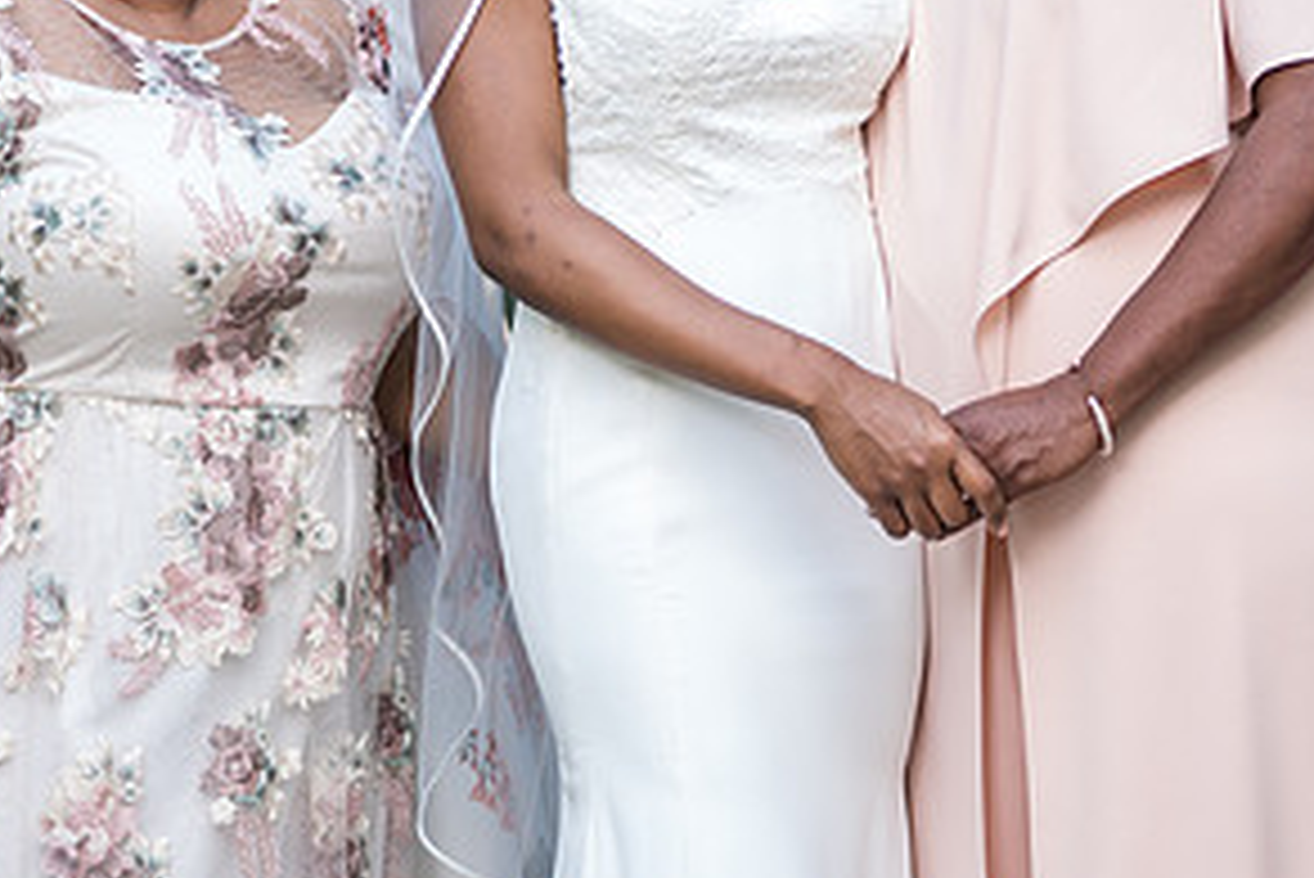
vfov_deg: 6.0
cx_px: 876
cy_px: 39
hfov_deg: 9.0
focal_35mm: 228
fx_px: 8326
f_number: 2.8
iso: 125
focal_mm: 101
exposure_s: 1/200
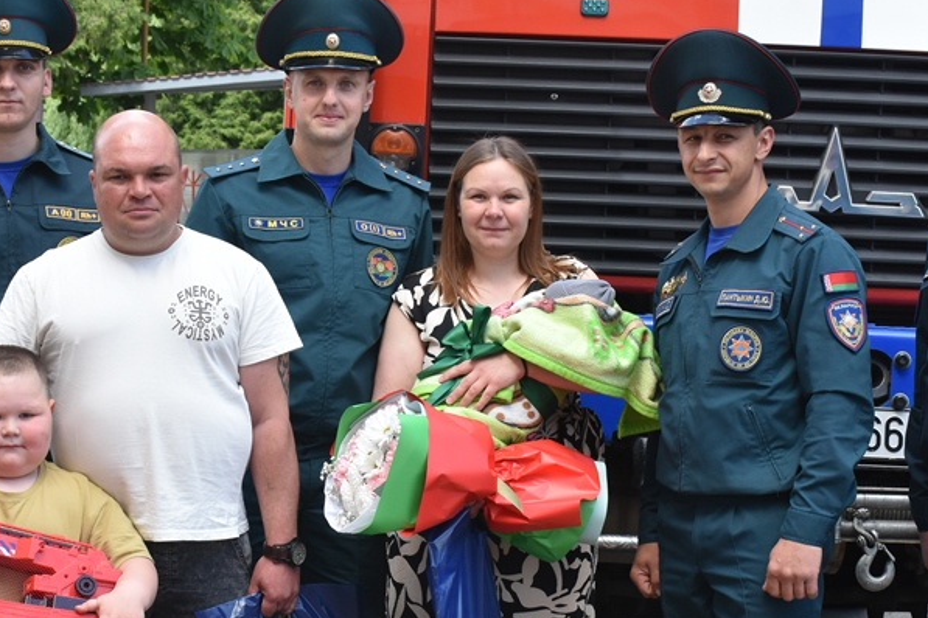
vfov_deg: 13.3
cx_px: 379
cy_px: 446
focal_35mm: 103
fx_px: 2655
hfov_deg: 19.8
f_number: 8
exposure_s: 1/320
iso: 800
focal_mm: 40
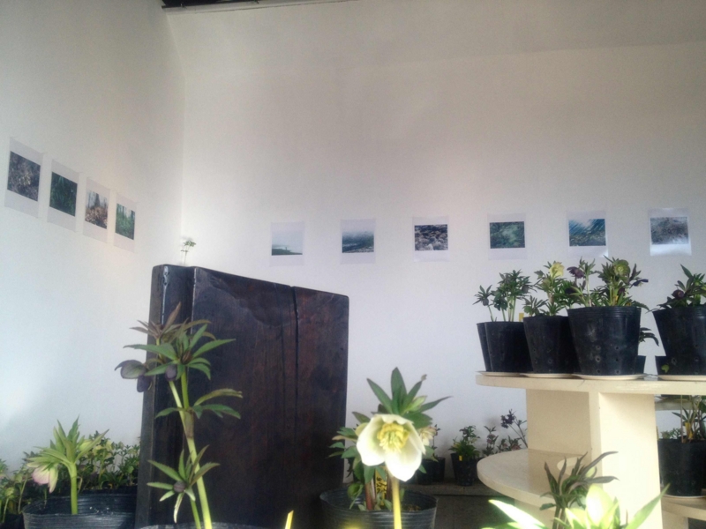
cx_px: 353
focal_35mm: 35
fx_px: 714
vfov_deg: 40.7
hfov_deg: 52.6
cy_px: 264
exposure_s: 1/120
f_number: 2.4
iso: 100
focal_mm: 4.28
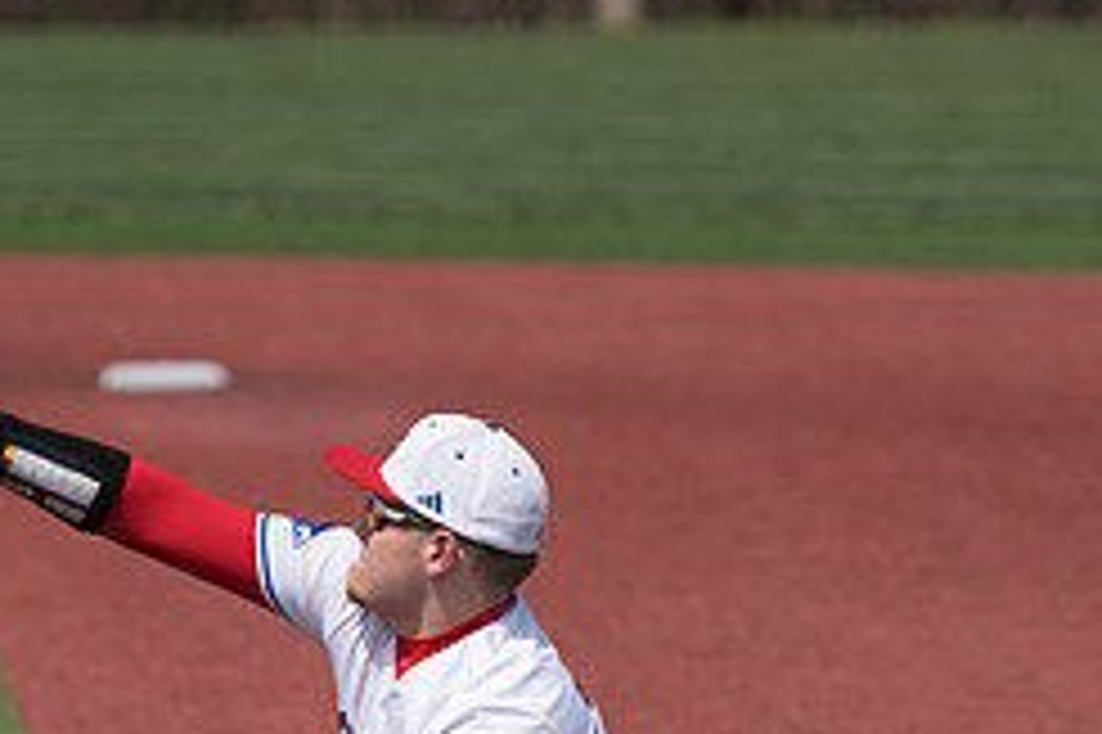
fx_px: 12817
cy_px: 937
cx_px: 680
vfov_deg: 3.3
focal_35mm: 419
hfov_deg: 4.9
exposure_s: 1/2000
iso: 100
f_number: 3.5
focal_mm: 159
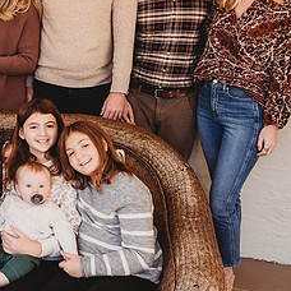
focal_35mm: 52
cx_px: -41
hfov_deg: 29.1
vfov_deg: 32.6
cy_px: 110
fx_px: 495
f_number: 4.5
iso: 250
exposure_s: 1/200
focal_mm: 24
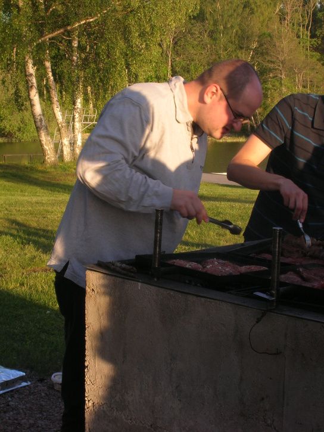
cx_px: 162
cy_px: 216
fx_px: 1023
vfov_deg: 23.8
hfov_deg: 18.0
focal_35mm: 82
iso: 50
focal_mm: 13.6
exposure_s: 1/60.8
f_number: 7.2
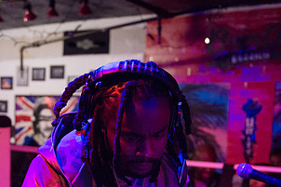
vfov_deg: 18.3
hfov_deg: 27.3
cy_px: 177
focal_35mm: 73
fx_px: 569
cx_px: 70
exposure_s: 1/250
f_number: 2.8
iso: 5000
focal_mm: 38
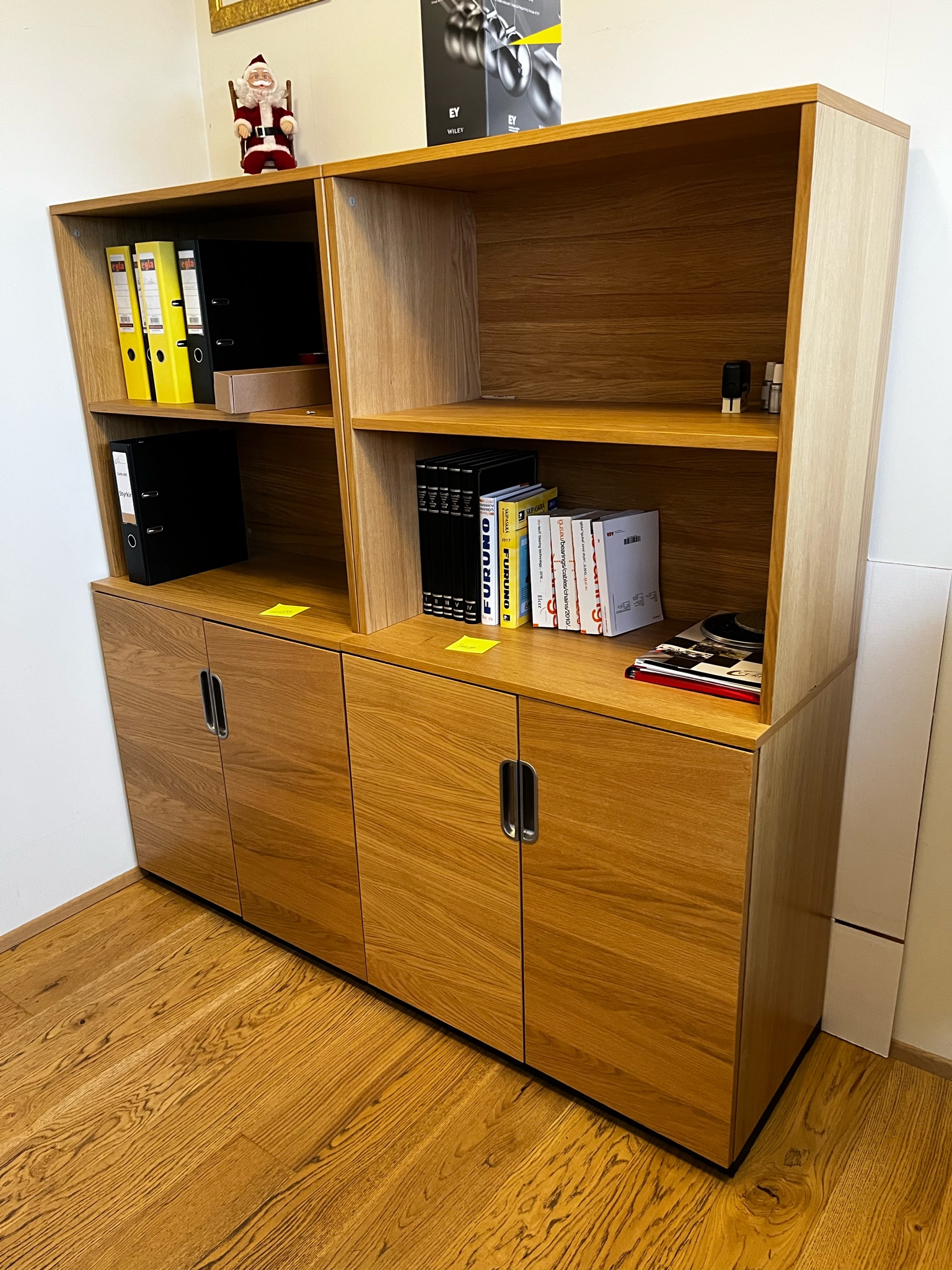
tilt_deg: -18.5
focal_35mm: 26
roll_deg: +2.2
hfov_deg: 53.0
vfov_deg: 67.3
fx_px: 954
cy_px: 635
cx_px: 476
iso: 500
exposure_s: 1/50
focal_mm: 5.1
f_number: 1.6
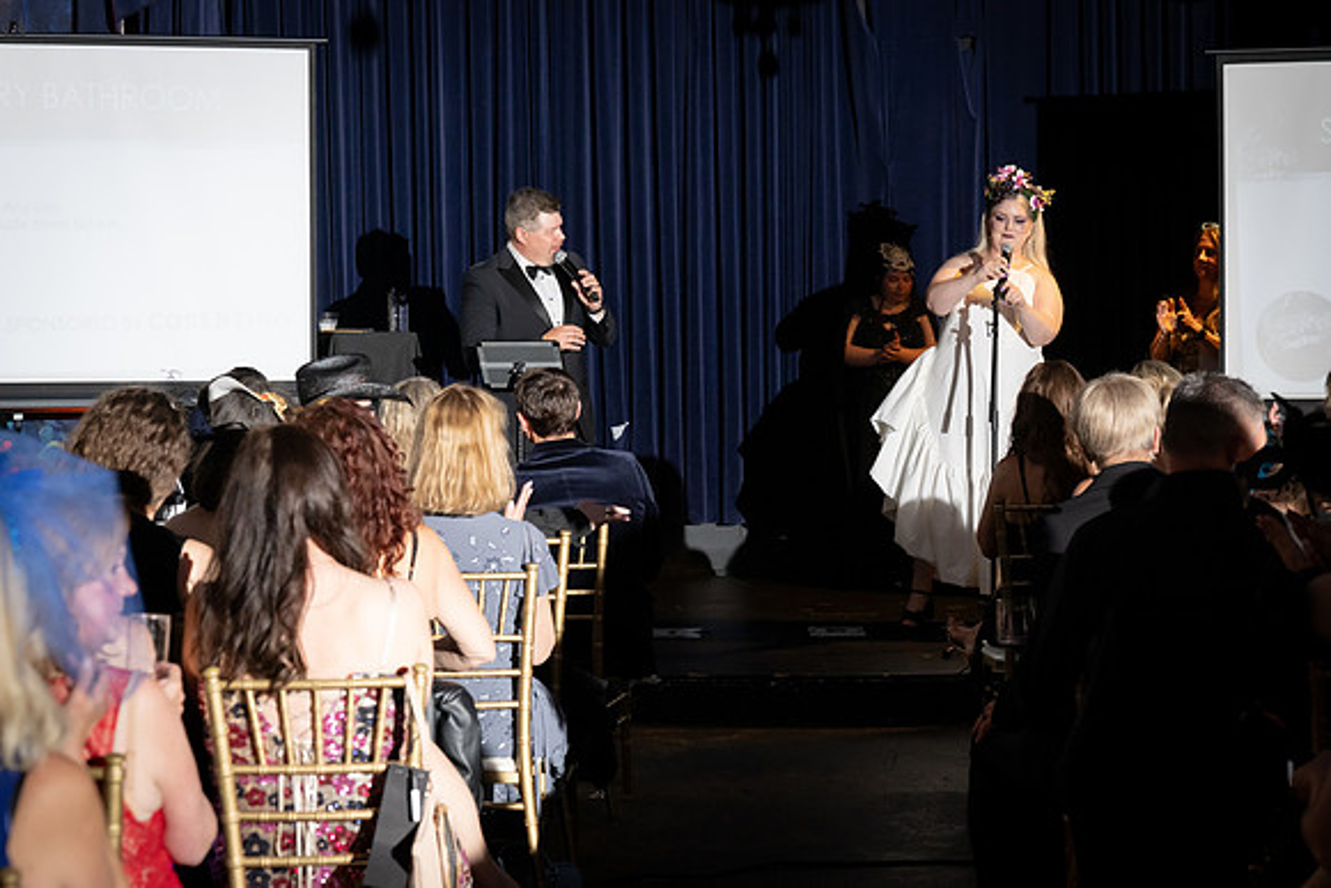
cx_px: 666
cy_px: 444
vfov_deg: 20.0
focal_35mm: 68
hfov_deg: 29.6
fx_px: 2515
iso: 2500
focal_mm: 68
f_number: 5
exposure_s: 1/200
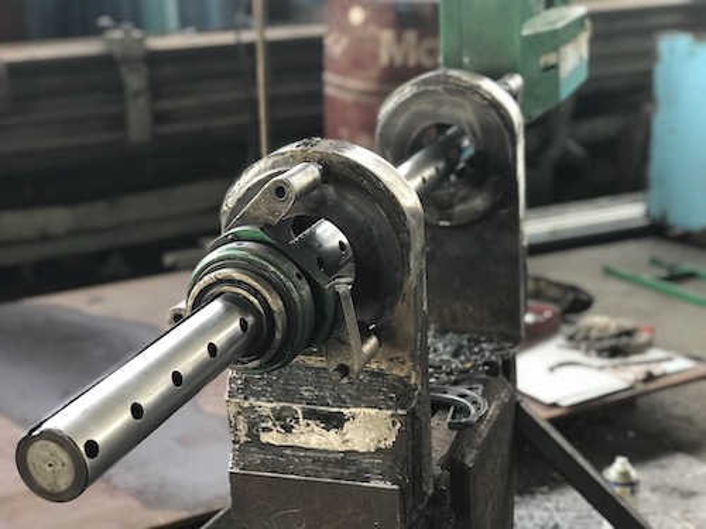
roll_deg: +2.4
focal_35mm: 57
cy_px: 264
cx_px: 353
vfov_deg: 25.7
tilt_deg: -14.6
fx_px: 1163
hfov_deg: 33.8
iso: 125
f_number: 2.8
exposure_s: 1/50
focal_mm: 6.6
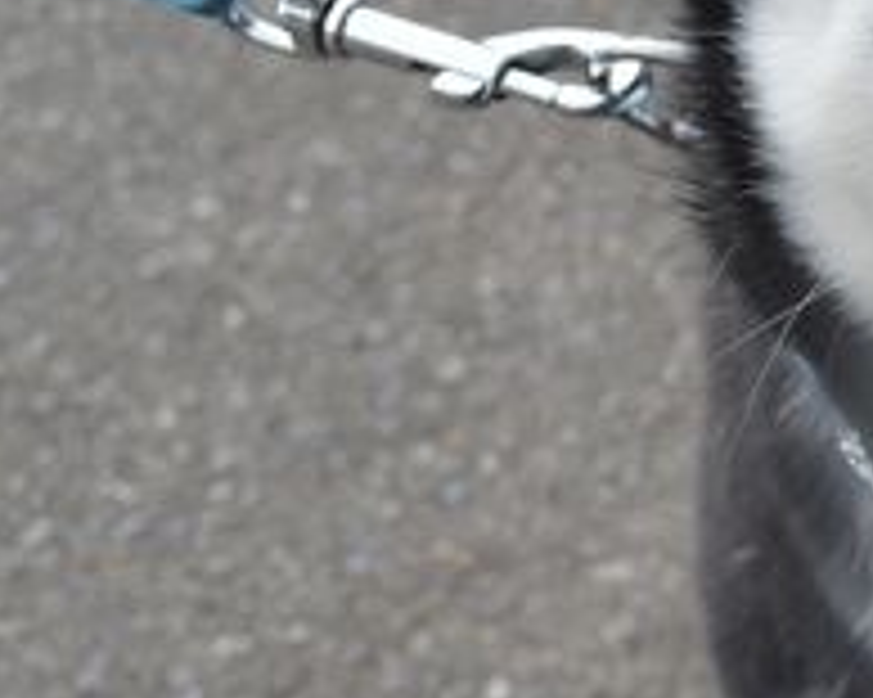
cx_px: 1490
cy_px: 394
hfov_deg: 14.2
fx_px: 3151
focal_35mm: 122
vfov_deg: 12.6
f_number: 6.3
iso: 100
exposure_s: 1/160
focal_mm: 24
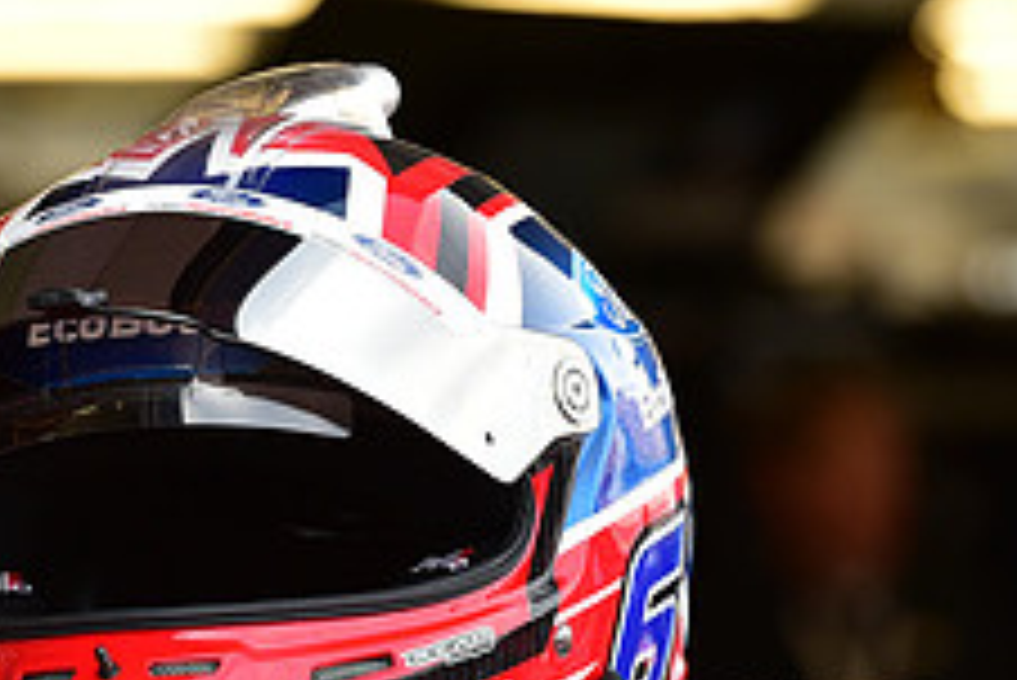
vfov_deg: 2.7
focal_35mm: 513
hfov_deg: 4.0
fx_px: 14501
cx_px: 783
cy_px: 741
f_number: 7.1
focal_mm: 200
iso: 800
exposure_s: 1/400
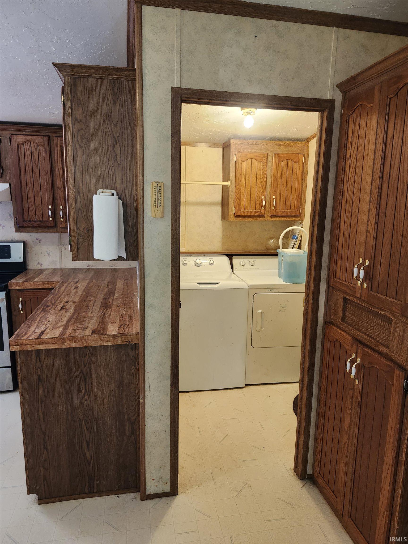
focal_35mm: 23
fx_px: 361
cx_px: 204
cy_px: 272
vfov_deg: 73.9
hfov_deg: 58.9
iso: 640
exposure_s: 1/120
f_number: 1.8
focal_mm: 5.54
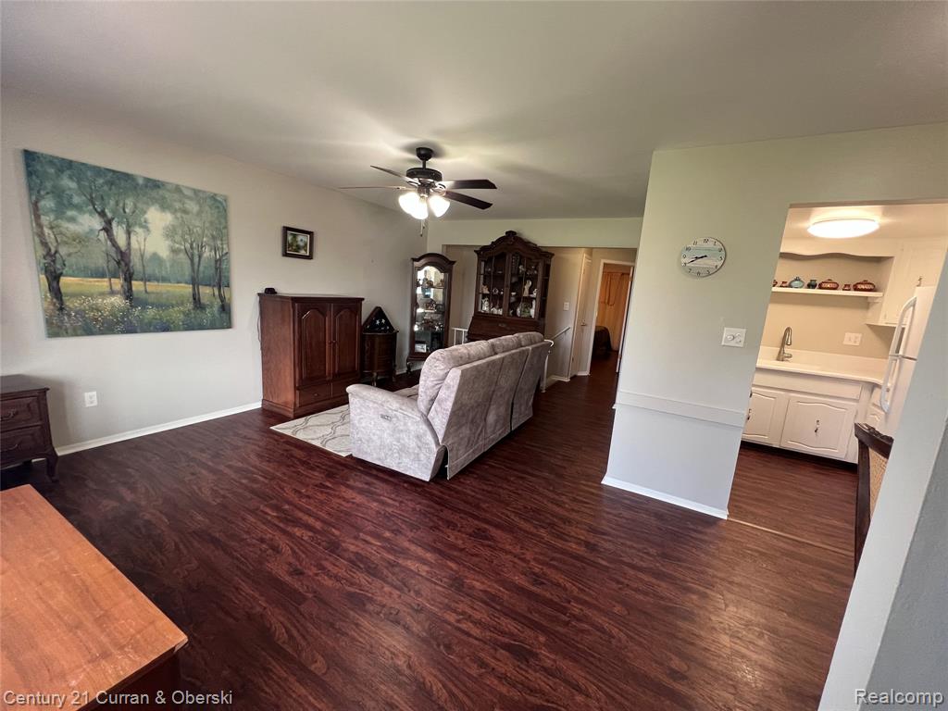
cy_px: 356
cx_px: 474
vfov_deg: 89.9
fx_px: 356
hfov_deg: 106.2
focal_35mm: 13
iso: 200
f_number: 1.8
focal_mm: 1.57
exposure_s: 1/60
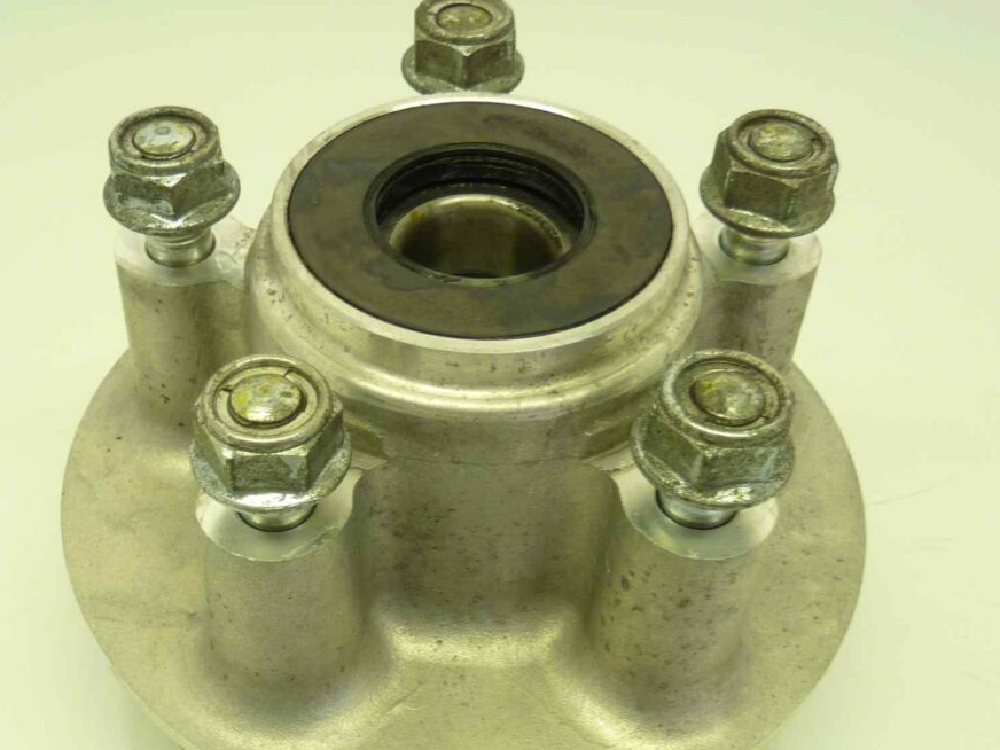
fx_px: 1242
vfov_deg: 32.9
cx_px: 405
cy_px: 575
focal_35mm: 43
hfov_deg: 43.7
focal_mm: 4.1
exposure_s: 1/25
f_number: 3.3
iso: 80
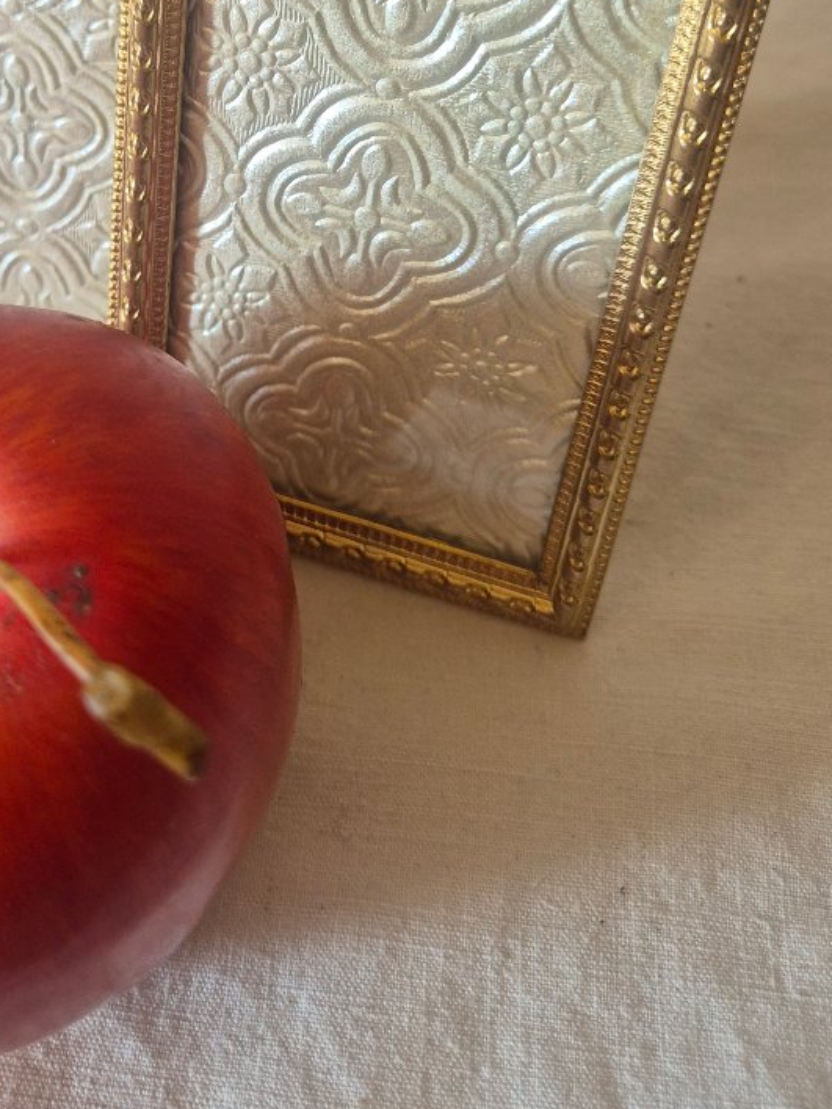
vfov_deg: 45.7
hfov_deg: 36.2
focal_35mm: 39
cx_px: 233
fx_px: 1250
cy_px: 241
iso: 250
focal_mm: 5.4
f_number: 1.8
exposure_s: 1/180
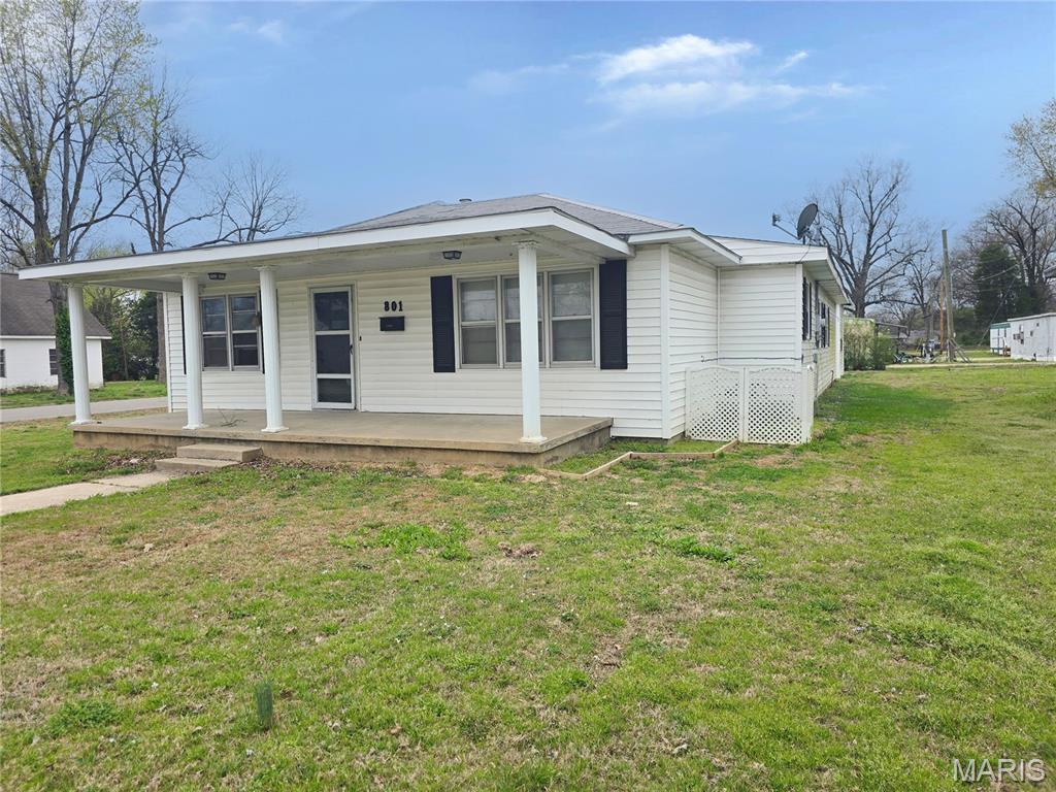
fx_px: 702
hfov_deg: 73.9
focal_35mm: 23
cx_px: 528
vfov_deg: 58.9
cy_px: 396
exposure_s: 1/196
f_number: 1.7
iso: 12
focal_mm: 6.3
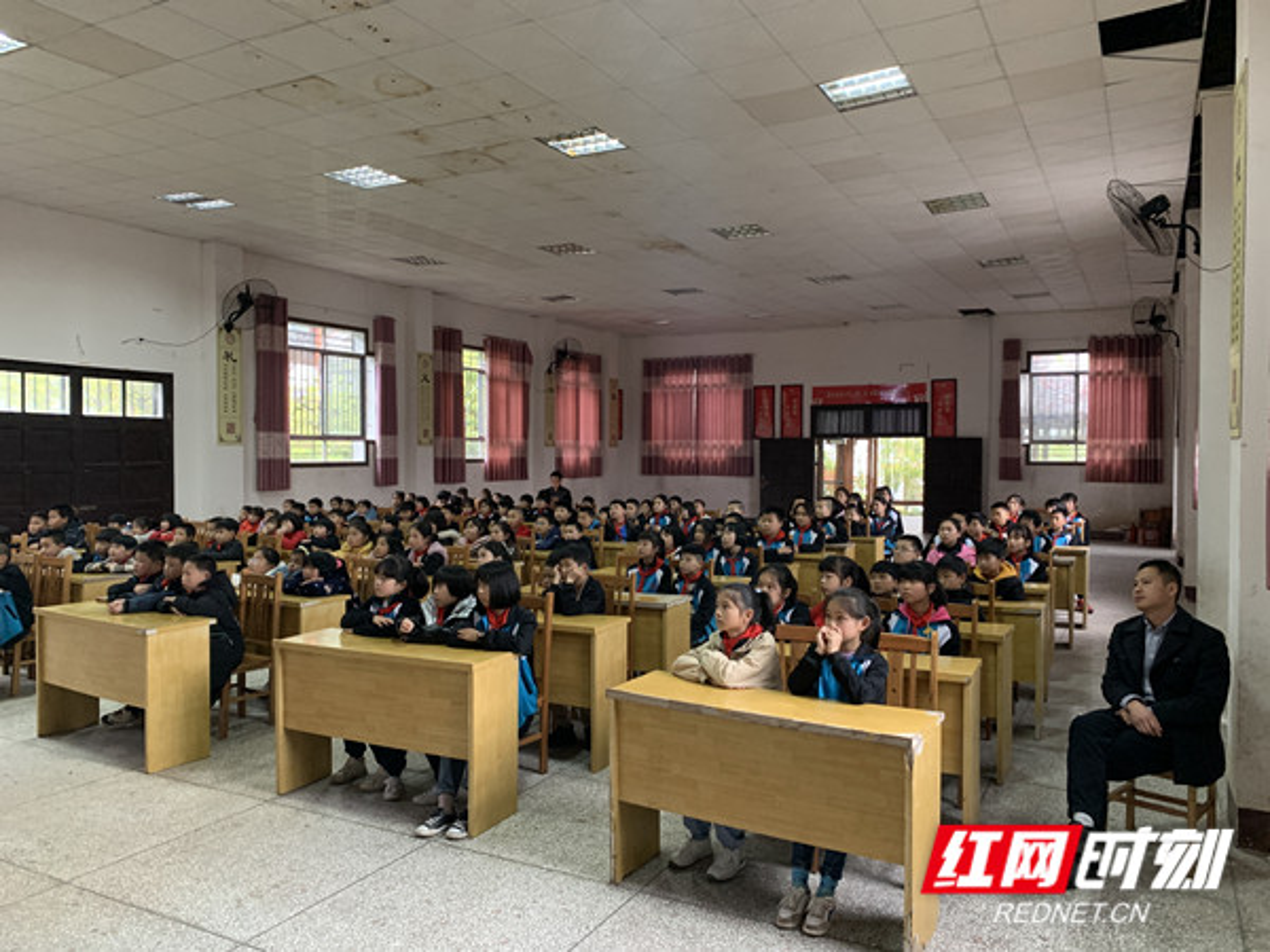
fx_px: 954
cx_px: 635
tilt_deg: -1.6
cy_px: 476
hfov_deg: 67.3
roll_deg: +0.4
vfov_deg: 53.1
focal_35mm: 26
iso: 320
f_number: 1.8
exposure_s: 1/33
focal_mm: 4.25
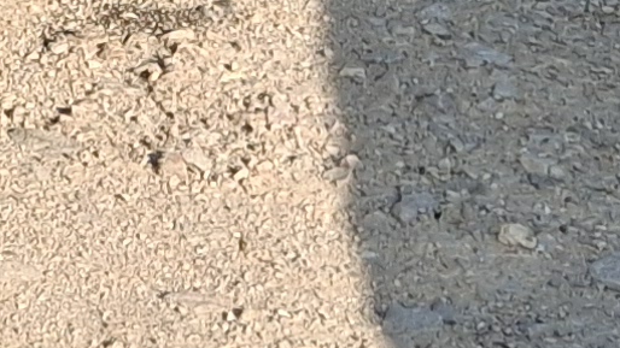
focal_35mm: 216
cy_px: -788
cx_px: -731
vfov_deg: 5.2
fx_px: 3551
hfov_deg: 9.2
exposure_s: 1/1560
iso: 32
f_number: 1.8
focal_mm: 4.69
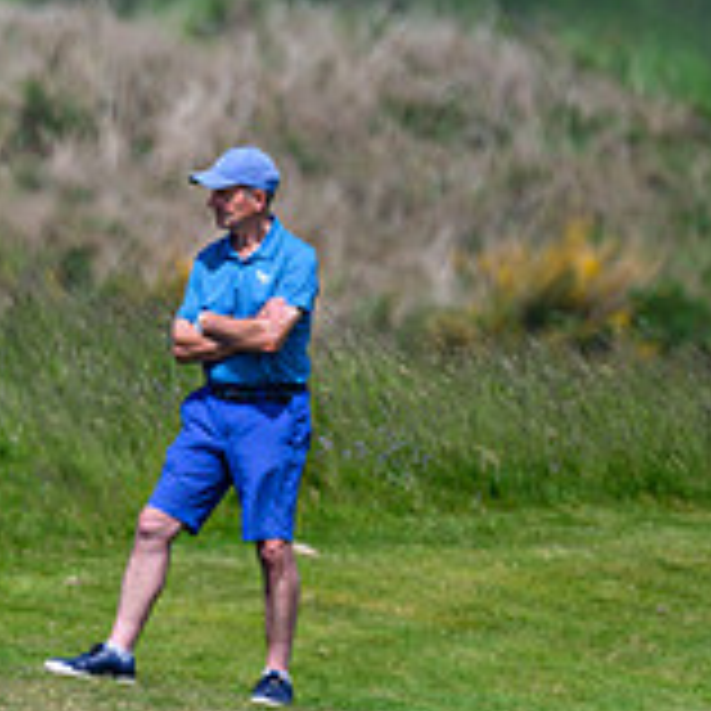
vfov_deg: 1.0
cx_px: -558
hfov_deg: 1.0
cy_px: 160
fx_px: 40573
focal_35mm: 1746
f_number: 4.5
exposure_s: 1/4000
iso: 500
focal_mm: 560
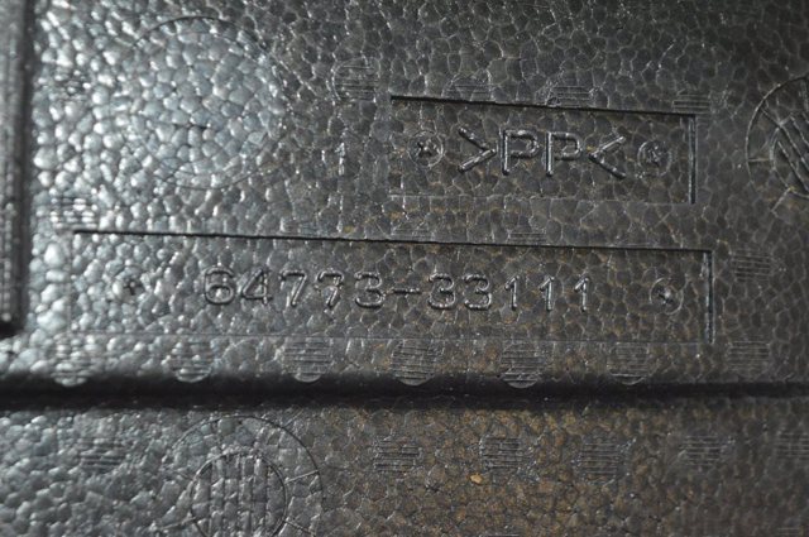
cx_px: 404
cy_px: 268
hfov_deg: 24.6
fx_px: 1852
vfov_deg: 16.5
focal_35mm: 82
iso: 2000
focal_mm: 55
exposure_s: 1/60
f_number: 5.6
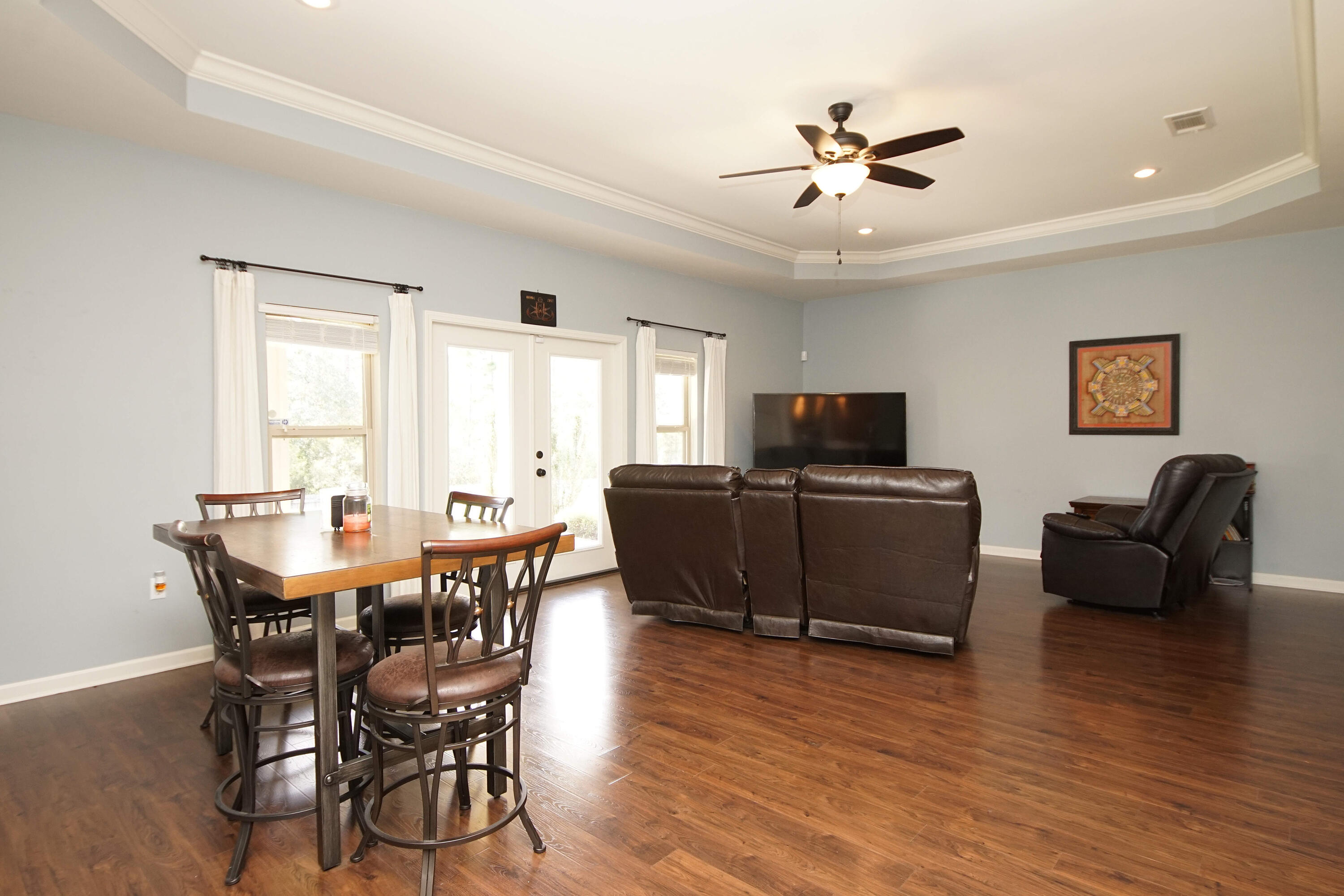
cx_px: 672
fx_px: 672
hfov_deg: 90.0
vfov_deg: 67.4
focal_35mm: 18
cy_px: 448
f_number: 4.5
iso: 1000
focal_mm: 12
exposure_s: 1/60
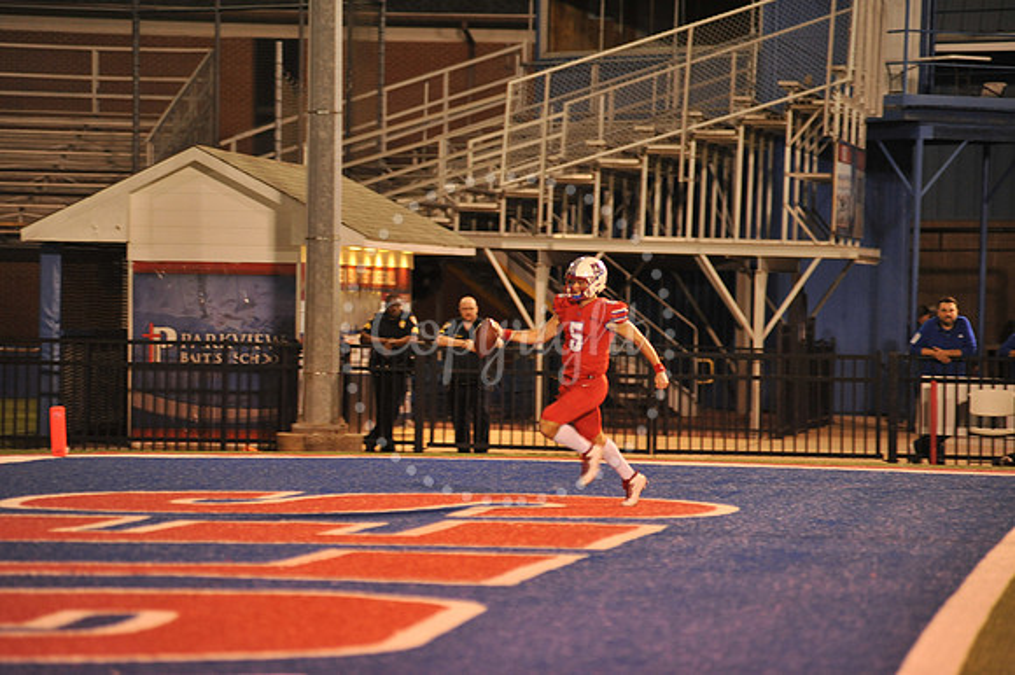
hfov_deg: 10.3
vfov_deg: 6.9
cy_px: 338
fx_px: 5635
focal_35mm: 200
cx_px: 508
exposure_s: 1/200
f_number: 2.8
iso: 2000
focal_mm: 200
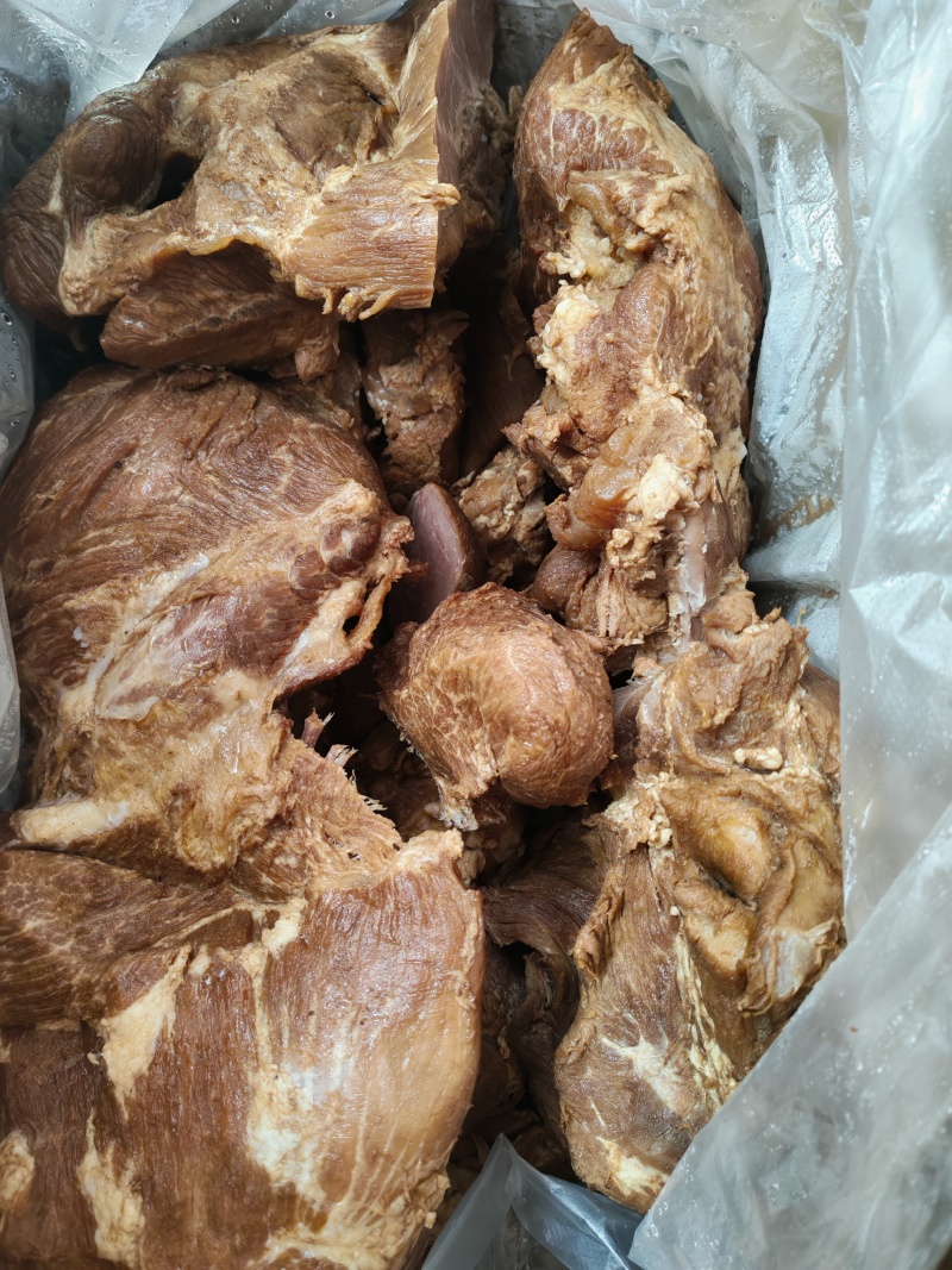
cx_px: 476
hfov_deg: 51.3
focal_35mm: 27
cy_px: 635
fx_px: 990
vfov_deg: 65.3
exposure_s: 1/100
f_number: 1.95
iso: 125
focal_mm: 5.52
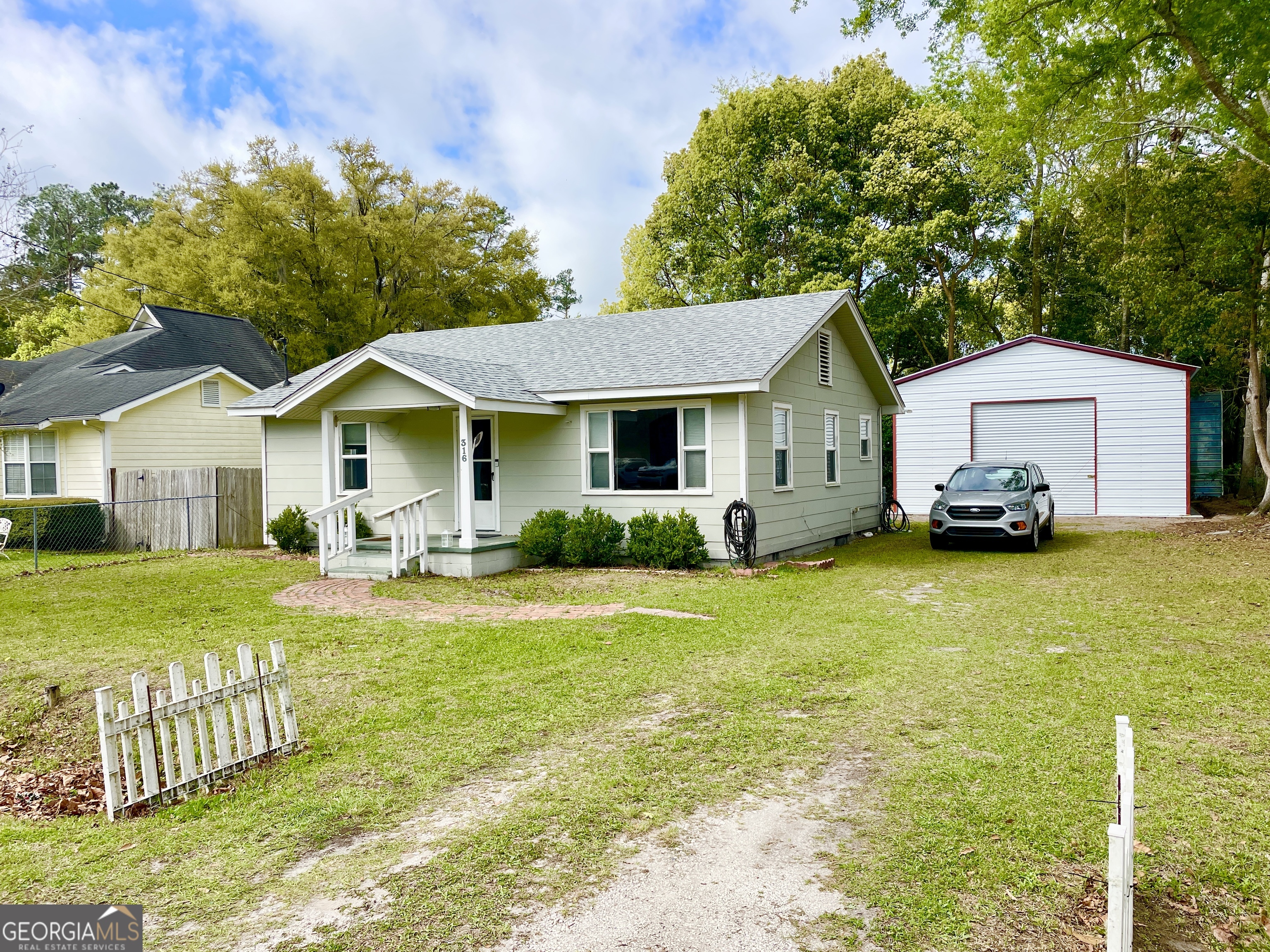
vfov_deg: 53.1
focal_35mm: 26
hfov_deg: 67.3
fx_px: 954
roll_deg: +1.9
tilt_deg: -1.4
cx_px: 635
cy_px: 476
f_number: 1.6
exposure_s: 1/3040
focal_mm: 4.2
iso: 32
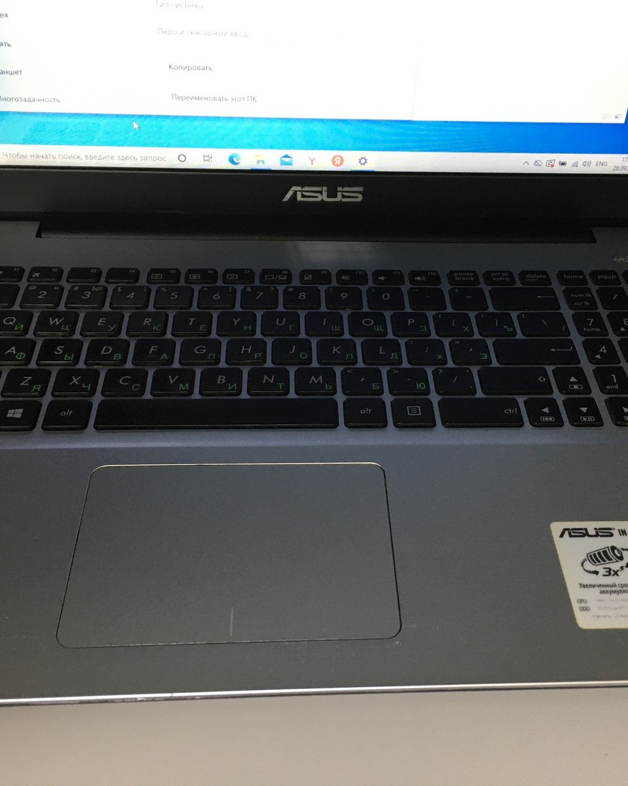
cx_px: 356
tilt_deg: -41.2
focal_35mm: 38
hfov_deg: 39.1
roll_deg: -3.8
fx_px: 883
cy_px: 394
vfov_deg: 47.9
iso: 125
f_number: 2.2
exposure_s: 1/33
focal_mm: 4.15
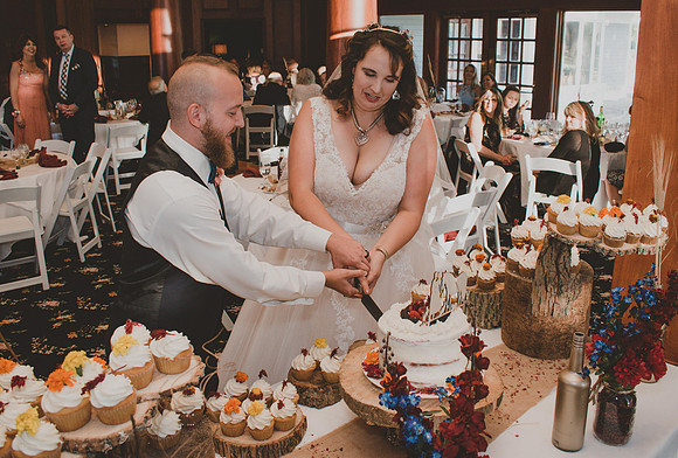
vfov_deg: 41.9
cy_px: 193
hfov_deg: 59.2
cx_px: 327
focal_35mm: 32
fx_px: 596
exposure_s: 1/125
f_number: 4.5
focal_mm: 18
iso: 800
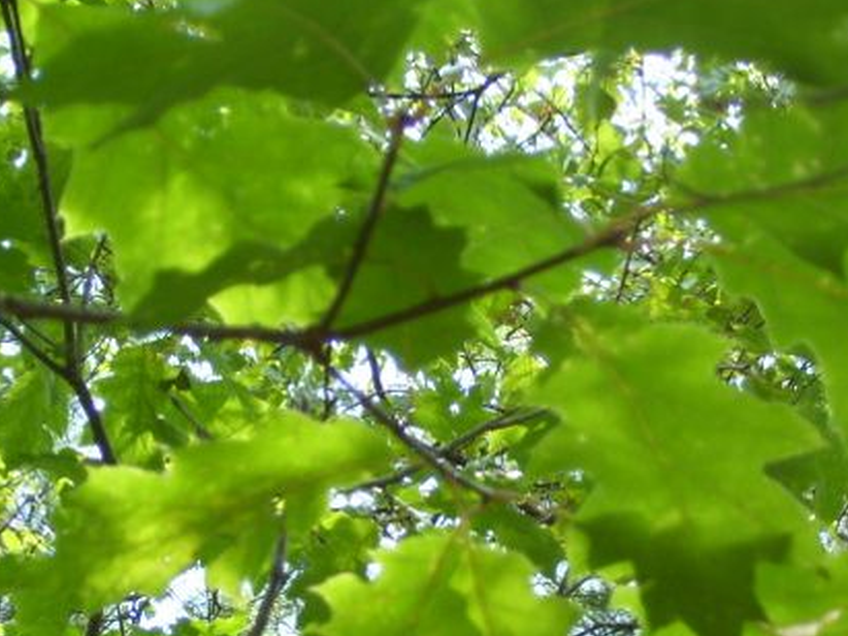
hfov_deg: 18.0
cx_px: 485
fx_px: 2669
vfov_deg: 13.5
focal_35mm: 109
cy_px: 471
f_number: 4
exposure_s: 1/180
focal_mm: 11.6
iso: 80
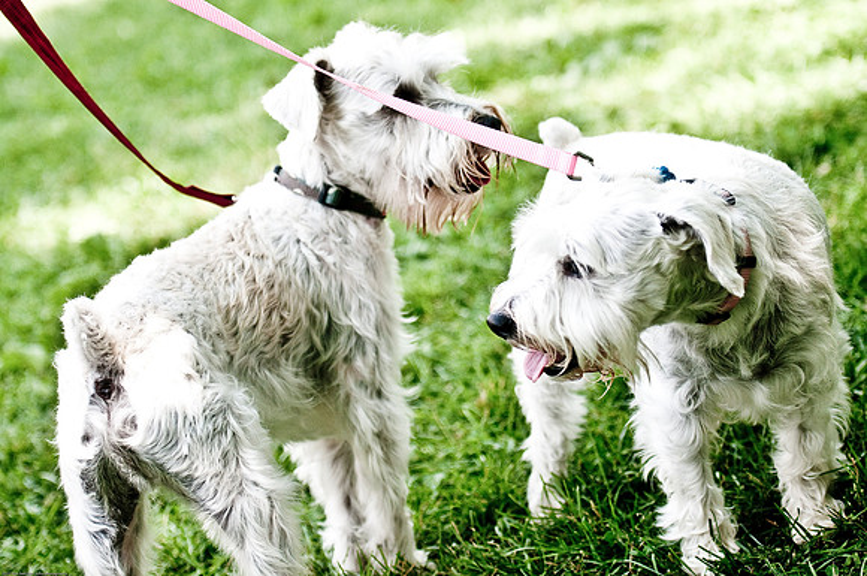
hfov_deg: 19.5
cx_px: 434
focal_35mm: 105
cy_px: 288
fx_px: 2525
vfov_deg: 13.0
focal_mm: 70
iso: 200
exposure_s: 1/1000
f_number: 2.8
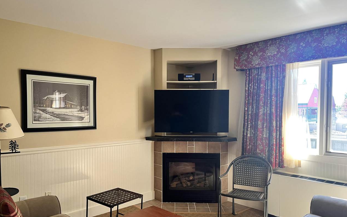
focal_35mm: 28
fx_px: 265
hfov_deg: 66.5
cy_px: 123
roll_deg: +0.2
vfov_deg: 44.4
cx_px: 175
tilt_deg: -3.4
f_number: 1.6
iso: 80
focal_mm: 5.1
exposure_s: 1/60
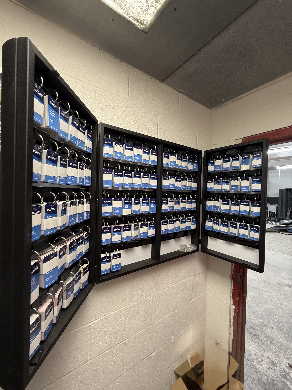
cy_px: 195
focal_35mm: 14
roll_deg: -2.3
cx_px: 146
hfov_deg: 85.7
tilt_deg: -1.8
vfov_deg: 102.1
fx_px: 157
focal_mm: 2.22
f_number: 2.2
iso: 200
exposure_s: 1/60
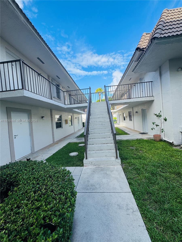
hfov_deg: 85.7
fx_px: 98
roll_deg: +5.7
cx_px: 91
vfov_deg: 102.1
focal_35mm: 14
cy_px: 121
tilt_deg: -0.7
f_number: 2.2
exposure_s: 1/548
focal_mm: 2.22
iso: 40
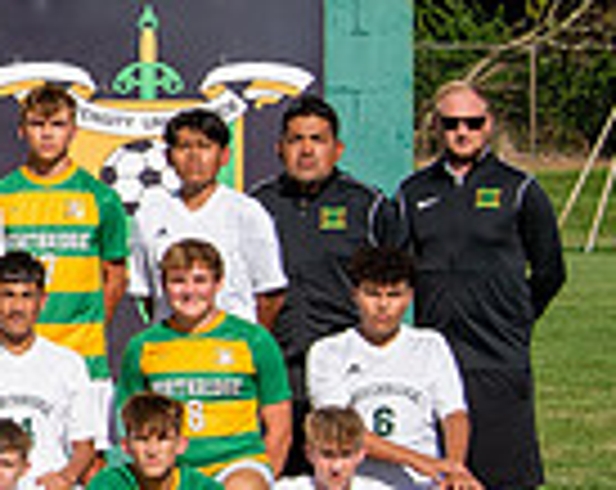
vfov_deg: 3.4
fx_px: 8150
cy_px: 149
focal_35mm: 448
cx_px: -499
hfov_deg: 4.3
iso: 160
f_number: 10
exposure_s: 1/160
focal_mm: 82
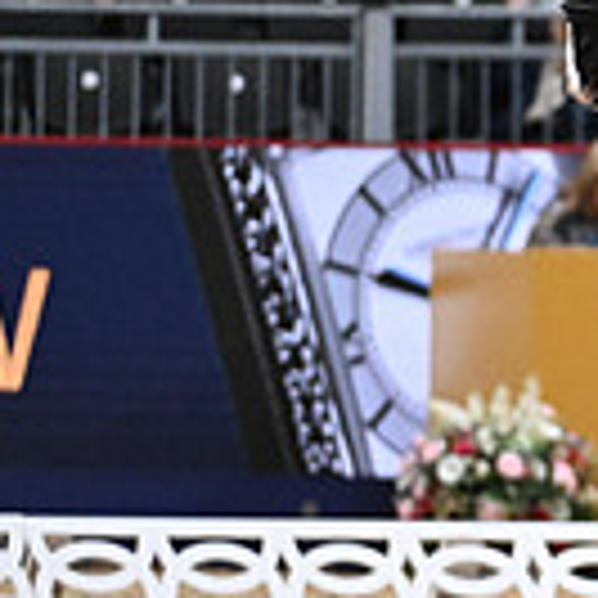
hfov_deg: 1.4
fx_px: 25310
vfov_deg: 1.4
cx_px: 1142
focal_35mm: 1295
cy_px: -34
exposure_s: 1/640
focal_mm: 350
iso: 6400
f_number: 4
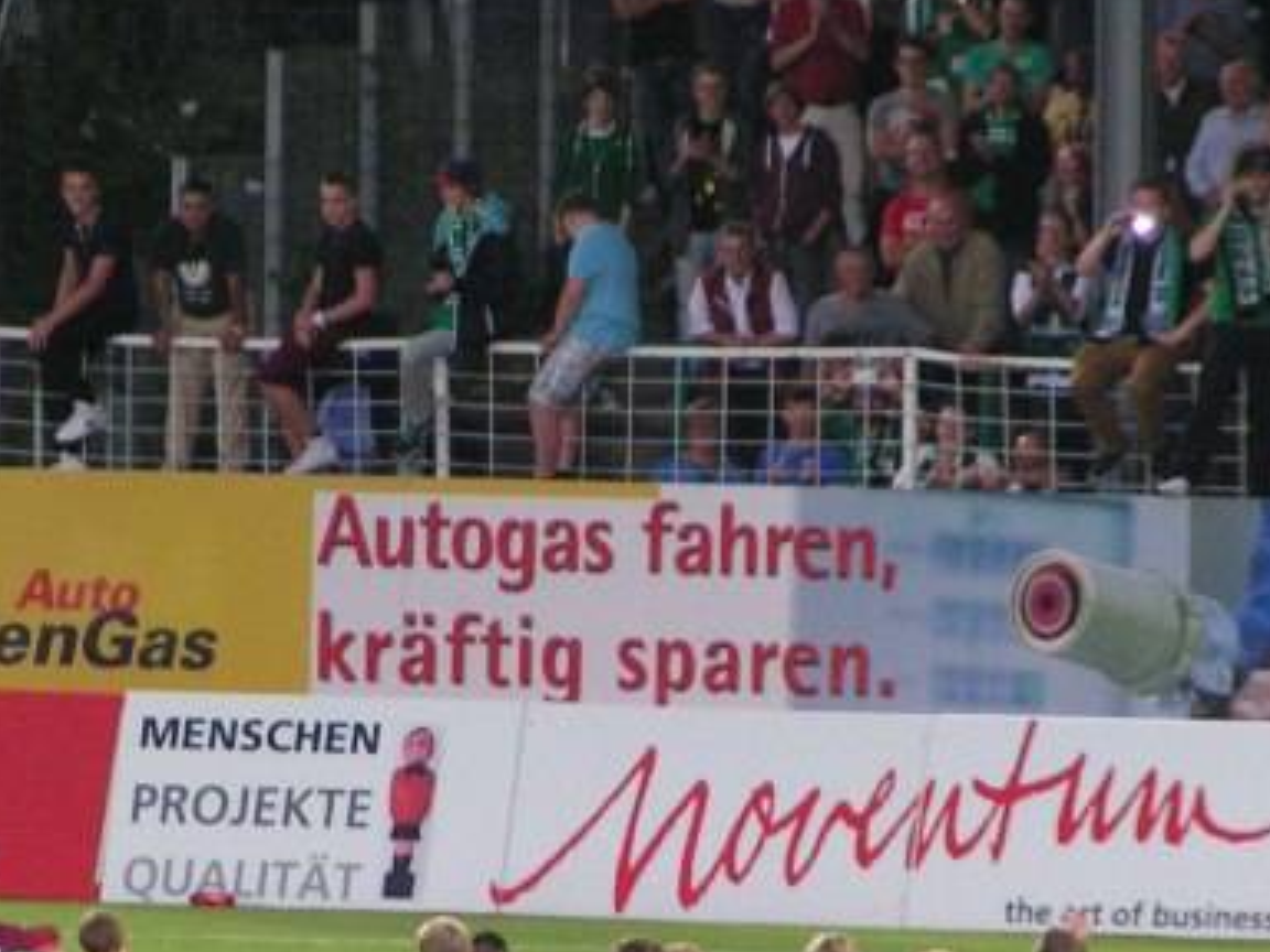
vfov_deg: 2.6
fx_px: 20692
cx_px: 556
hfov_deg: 3.5
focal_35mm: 564
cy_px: 529
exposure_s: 1/80
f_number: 3.5
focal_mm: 41.4
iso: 200
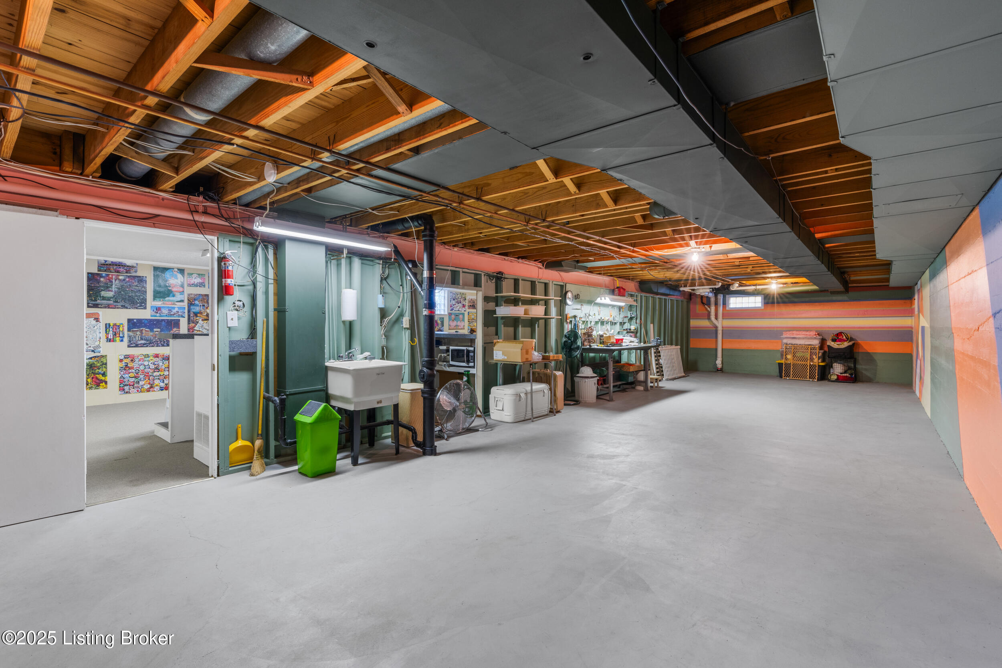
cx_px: 501
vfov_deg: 73.8
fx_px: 445
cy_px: 334
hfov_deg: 96.7
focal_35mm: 16
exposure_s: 3.2
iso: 400
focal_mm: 16
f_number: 11
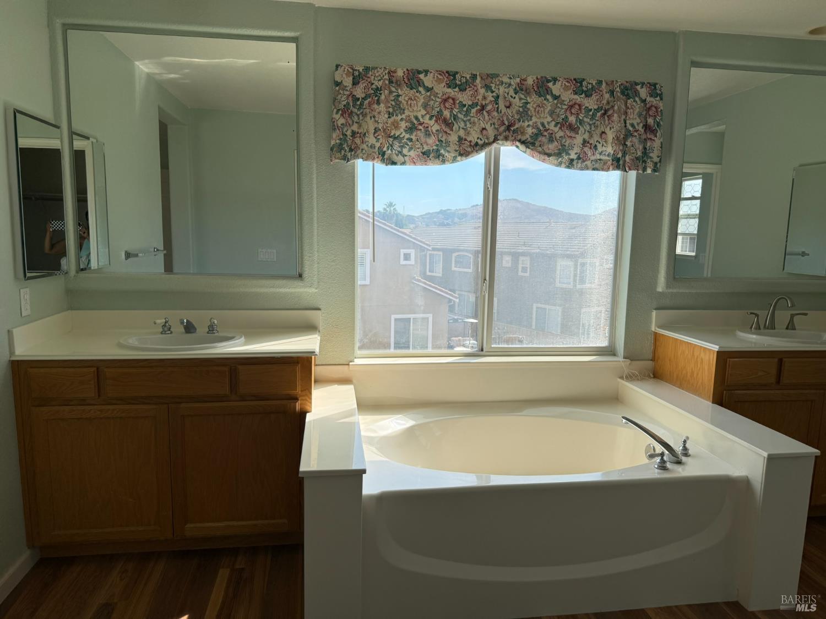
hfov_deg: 71.6
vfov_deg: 56.8
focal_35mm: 24
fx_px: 573
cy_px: 310
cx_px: 413
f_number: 1.78
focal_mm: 6.76
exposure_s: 1/1727
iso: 100
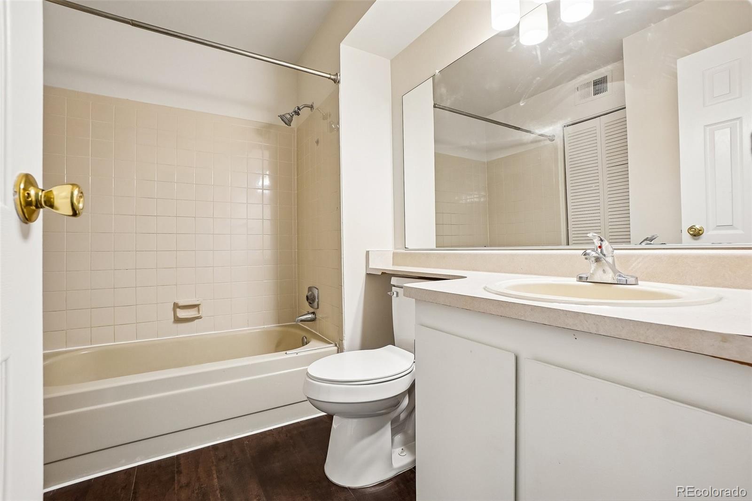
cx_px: 376
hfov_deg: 100.4
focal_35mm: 15
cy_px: 250
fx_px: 313
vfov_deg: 77.3
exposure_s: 1/15
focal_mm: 10
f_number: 8
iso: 400
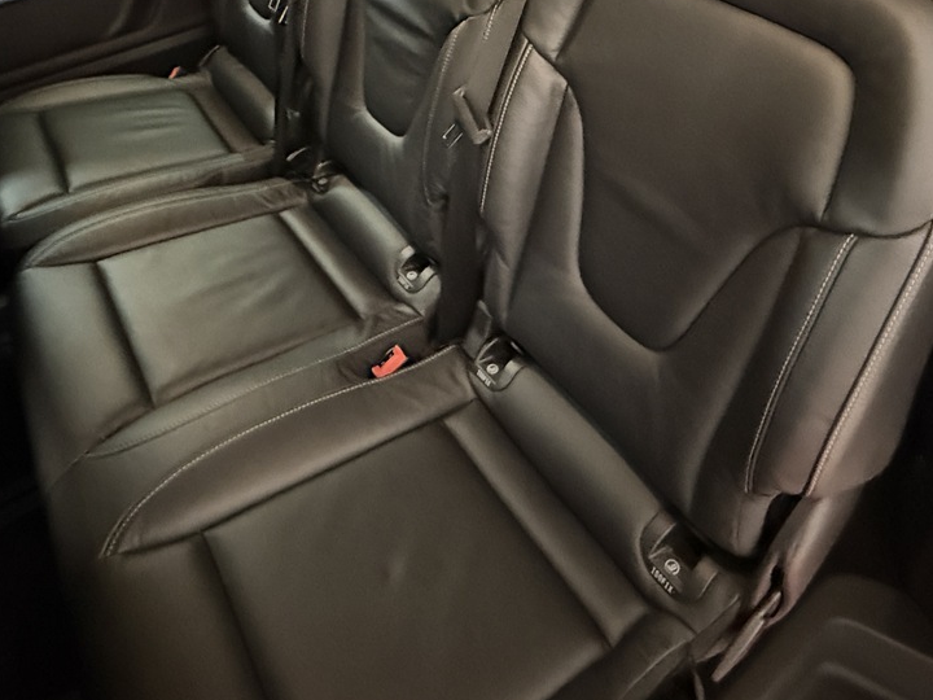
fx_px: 755
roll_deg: +1.4
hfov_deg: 63.4
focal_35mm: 28
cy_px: 82
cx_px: 500
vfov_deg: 45.5
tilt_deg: -29.9
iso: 2000
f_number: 2.2
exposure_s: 1/30
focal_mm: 2.22
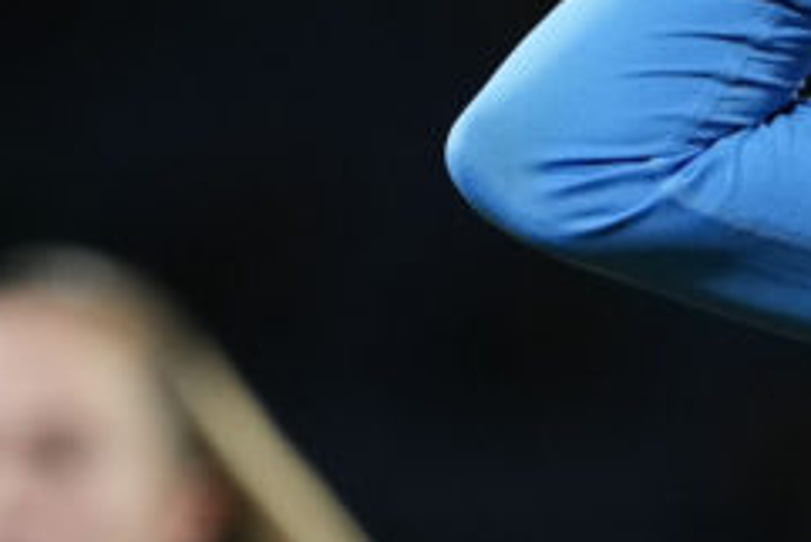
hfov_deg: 2.0
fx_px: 23622
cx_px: 1312
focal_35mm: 1048
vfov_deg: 1.3
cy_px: 362
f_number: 3.2
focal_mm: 165
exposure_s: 1/1250
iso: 1600
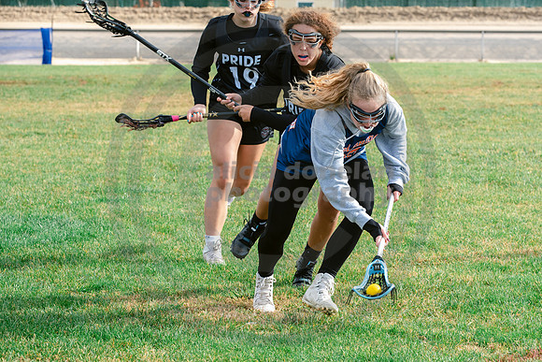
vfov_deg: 10.0
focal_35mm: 137
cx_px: 338
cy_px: 226
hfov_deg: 14.9
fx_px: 2067
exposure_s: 1/640
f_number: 6.3
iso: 400
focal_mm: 110
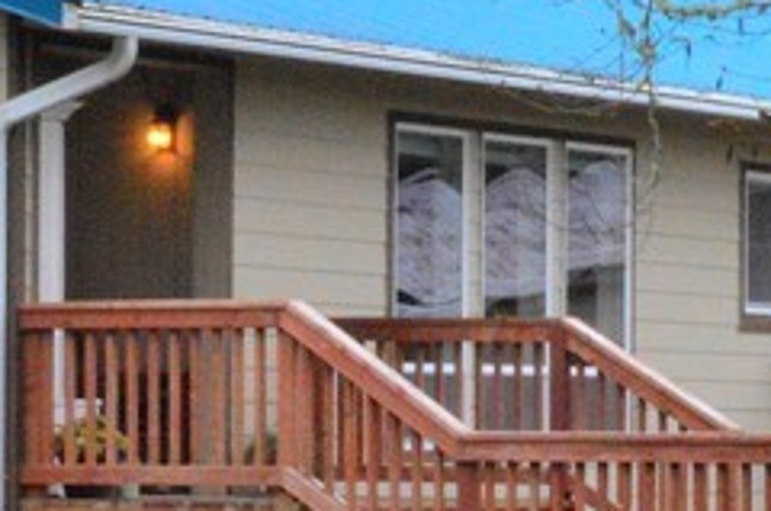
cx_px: 148
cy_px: 339
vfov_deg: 6.3
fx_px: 4660
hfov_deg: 9.4
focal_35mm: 218
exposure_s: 1/60
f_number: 29
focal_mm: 34
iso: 3200
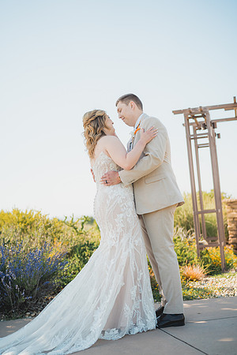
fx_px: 494
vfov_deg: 39.6
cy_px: 178
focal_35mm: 50
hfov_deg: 27.0
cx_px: 118
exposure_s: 1/2000
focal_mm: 50
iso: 125
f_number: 1.8
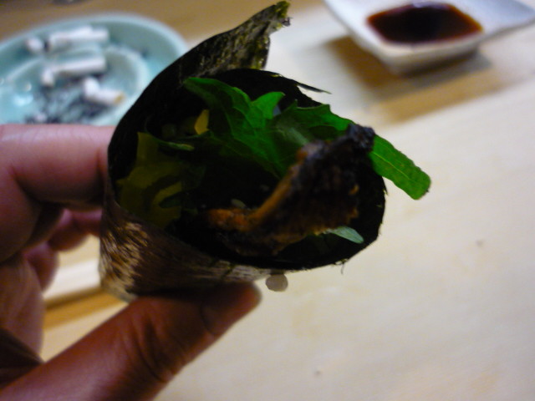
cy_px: 200
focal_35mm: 33
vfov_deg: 42.9
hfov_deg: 55.4
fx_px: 510
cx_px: 268
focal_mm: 5.5
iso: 400
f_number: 2.8
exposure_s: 1/30
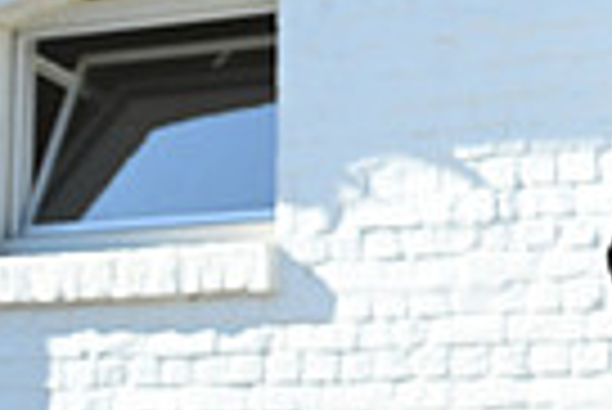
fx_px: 3046
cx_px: 1228
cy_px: 92
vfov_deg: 7.7
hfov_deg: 10.5
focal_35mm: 179
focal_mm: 42
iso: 1800
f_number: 6.3
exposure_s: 1/1600
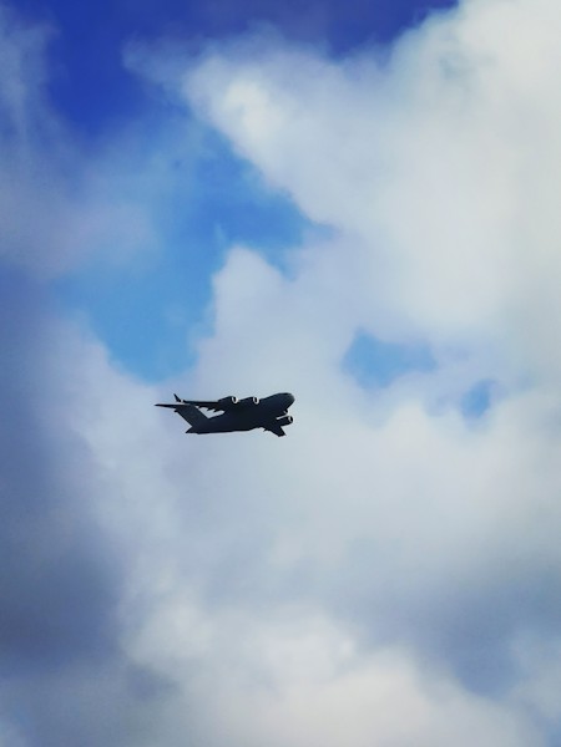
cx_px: 280
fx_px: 4754
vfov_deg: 9.0
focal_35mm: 220
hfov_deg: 6.8
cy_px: 374
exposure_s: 1/826
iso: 50
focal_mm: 14.46
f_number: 3.4
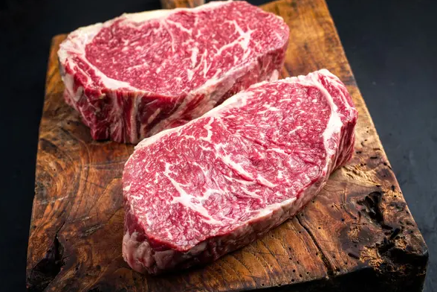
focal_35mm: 51
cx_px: 218
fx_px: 619
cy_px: 147
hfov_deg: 38.9
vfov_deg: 26.5
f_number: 8
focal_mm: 50
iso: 100
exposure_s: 1/200
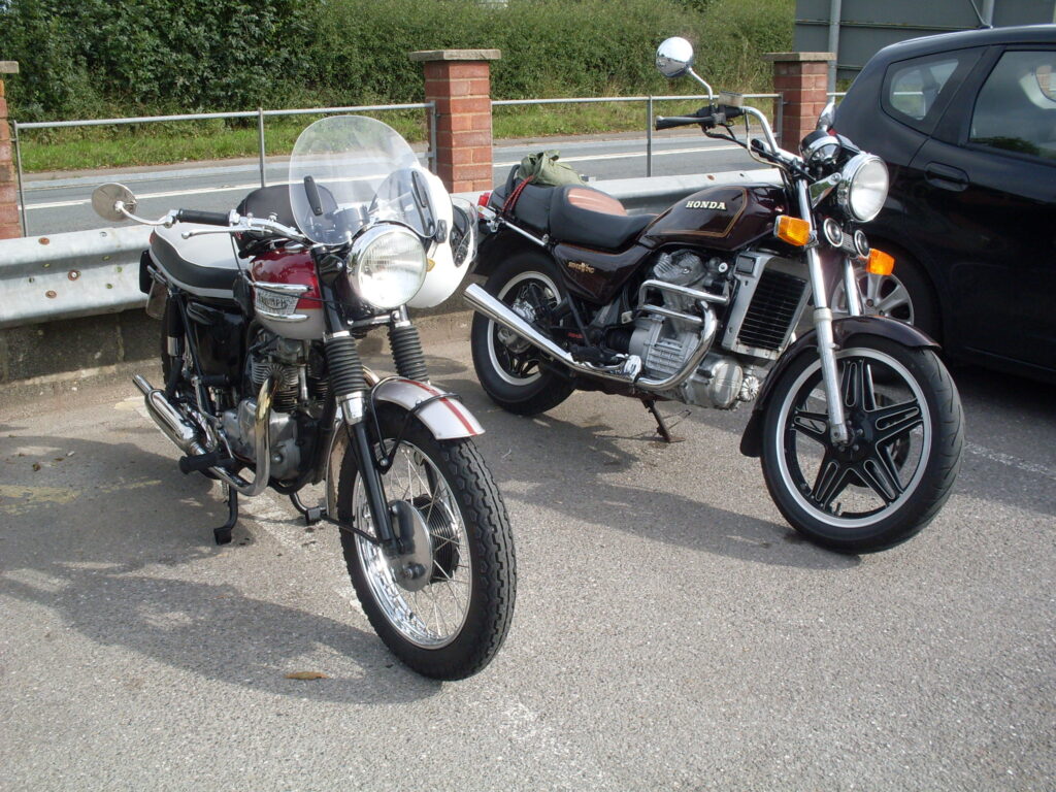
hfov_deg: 49.0
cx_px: 528
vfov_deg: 37.7
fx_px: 1159
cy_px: 396
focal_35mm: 38
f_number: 8.4
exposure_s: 1/125
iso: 80
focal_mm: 6.3
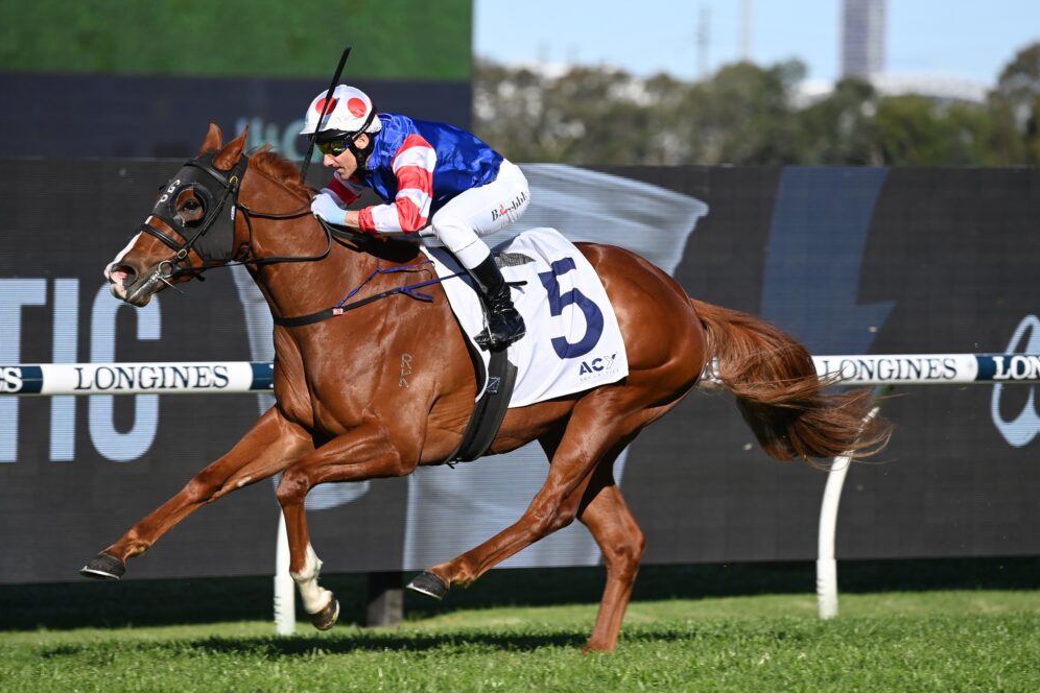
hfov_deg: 6.3
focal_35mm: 329
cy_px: 347
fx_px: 9504
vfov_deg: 4.2
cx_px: 524
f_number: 5.6
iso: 320
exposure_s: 1/1600
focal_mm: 320
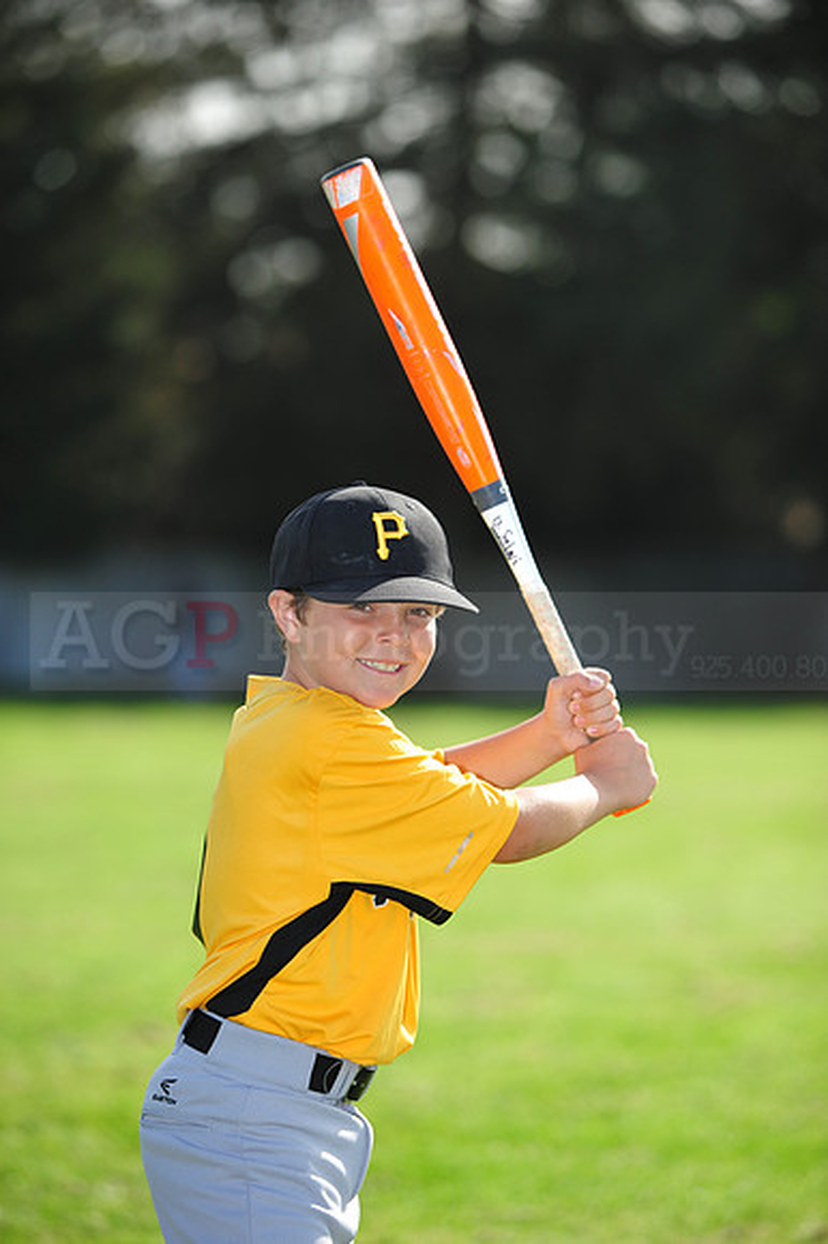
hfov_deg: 7.8
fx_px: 6044
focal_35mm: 175
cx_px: 414
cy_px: 622
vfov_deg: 11.8
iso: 400
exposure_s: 1/1600
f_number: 4.5
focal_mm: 175
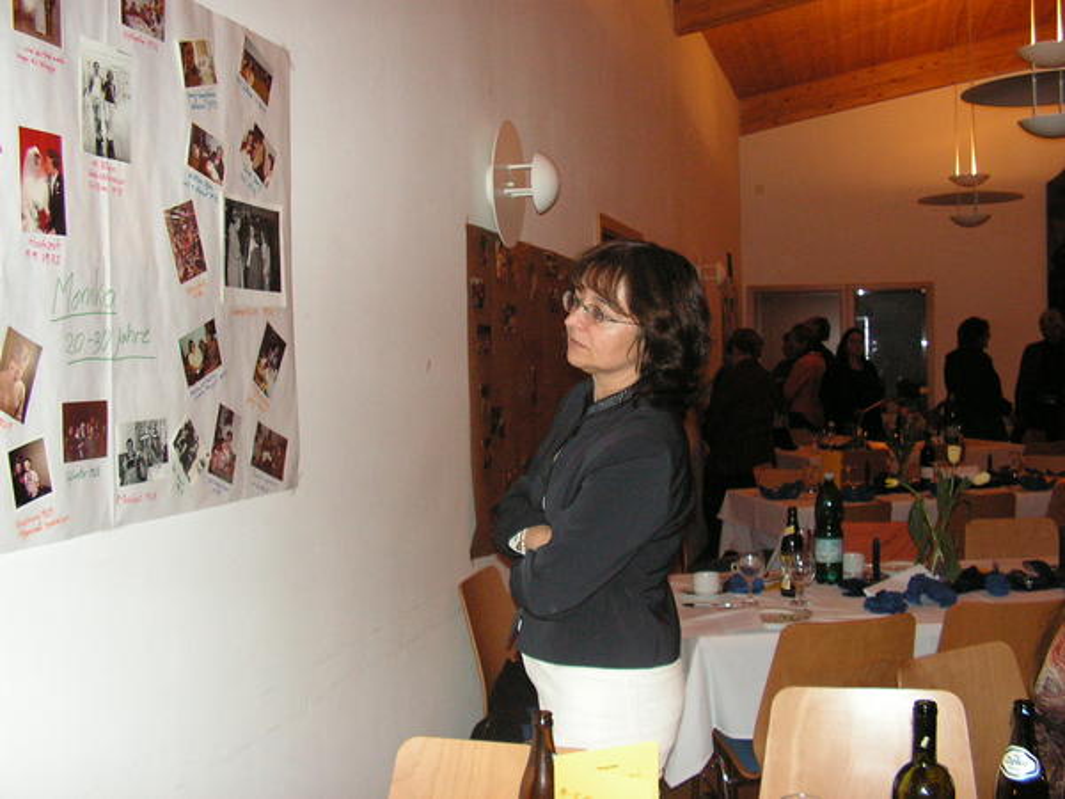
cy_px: 400
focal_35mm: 36
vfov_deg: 39.7
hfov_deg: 51.4
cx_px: 532
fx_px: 1108
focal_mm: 6
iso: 160
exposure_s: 1/40
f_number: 3.2
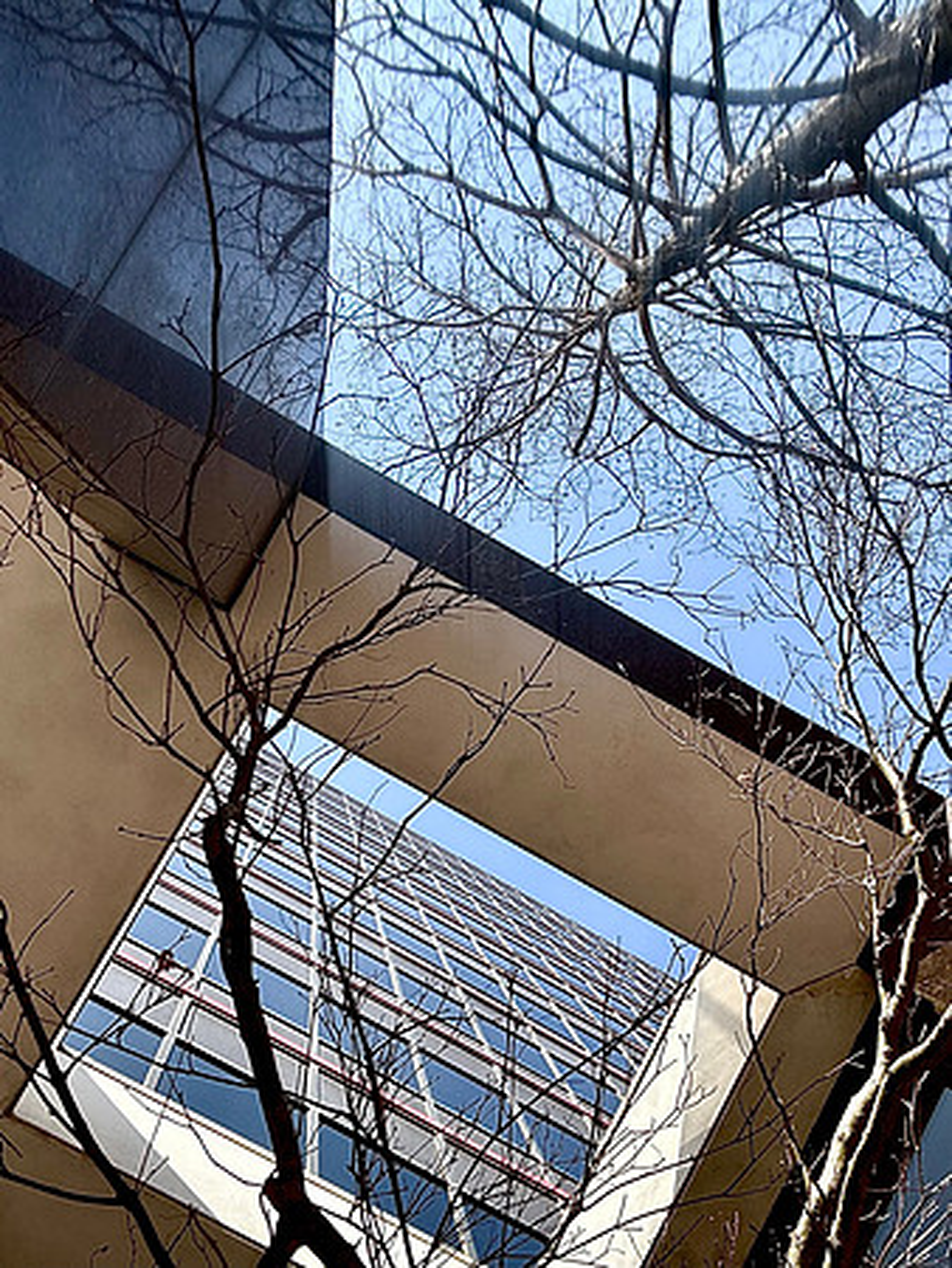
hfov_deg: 46.8
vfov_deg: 59.9
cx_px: 476
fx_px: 1099
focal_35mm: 30
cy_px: 634
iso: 25
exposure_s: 1/761
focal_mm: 2.69
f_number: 1.9
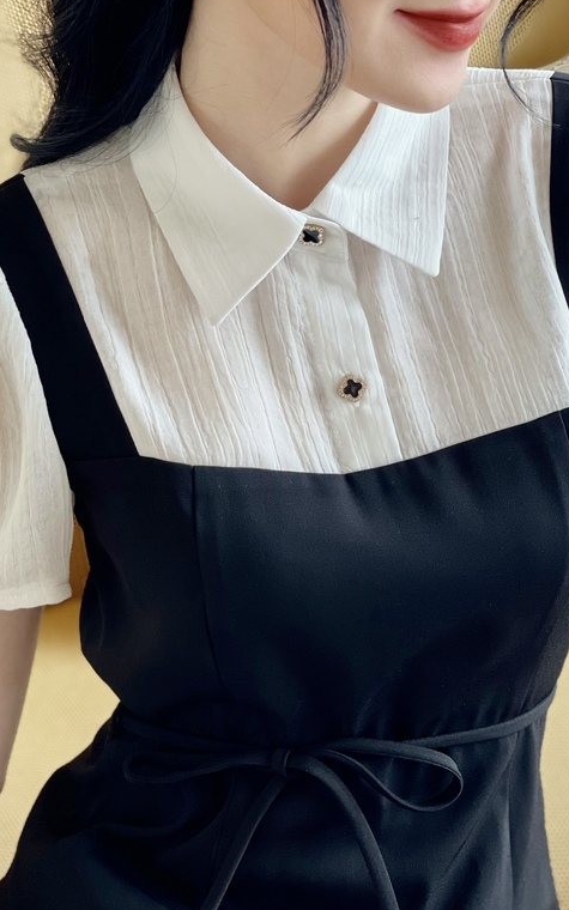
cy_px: 514
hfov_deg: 14.5
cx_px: 279
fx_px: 2233
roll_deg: +1.1
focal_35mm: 90
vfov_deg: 23.0
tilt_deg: -29.5
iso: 80
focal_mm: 7.5
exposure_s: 1/100
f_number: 2.2
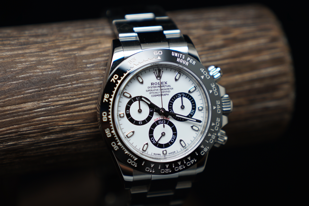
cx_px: 154
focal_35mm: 105
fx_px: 902
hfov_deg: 19.4
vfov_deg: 13.1
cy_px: 103
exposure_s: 1/125
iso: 100
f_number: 3.2
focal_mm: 70
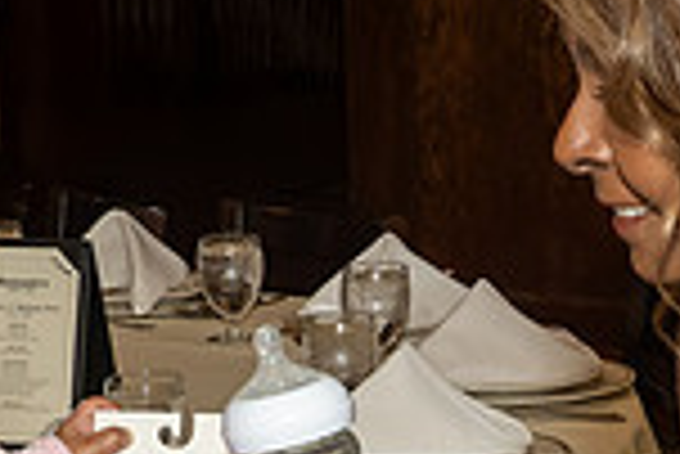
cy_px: 439
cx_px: 357
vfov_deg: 8.4
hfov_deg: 12.6
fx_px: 3082
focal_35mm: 163
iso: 640
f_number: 7.1
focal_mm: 24
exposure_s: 1/250
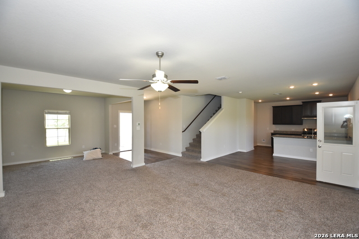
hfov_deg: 100.4
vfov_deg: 77.4
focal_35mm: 15
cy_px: 120
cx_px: 180
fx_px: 150
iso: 800
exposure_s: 1/160
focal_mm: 10
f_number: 4.5
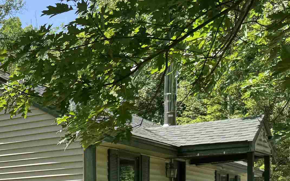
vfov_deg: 17.1
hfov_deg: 24.5
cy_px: 209
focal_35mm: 73
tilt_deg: -0.5
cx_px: -91
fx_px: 577
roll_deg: +0.1
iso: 80
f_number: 1.78
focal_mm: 6.76
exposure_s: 1/1678
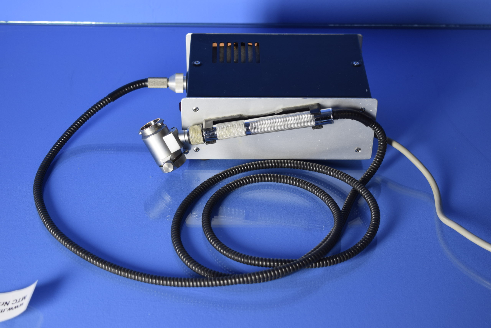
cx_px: 246
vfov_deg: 19.8
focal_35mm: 69
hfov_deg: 29.2
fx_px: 942
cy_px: 164
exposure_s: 1/100
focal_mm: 46
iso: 400
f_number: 5
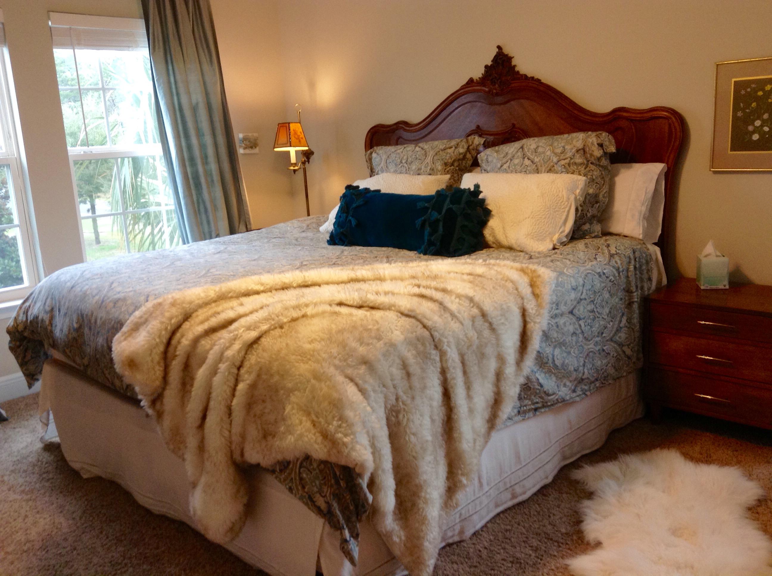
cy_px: 288
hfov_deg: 55.4
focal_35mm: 33
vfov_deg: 42.8
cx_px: 386
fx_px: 735
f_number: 2.4
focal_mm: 3.3
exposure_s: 1/24
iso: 50
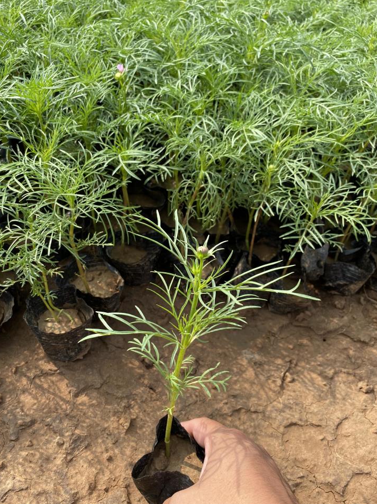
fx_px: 421
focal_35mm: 29
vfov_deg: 61.5
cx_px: 187
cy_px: 278
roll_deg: -7.0
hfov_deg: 48.2
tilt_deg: -44.2
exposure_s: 1/877
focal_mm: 4.25
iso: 32
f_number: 1.8
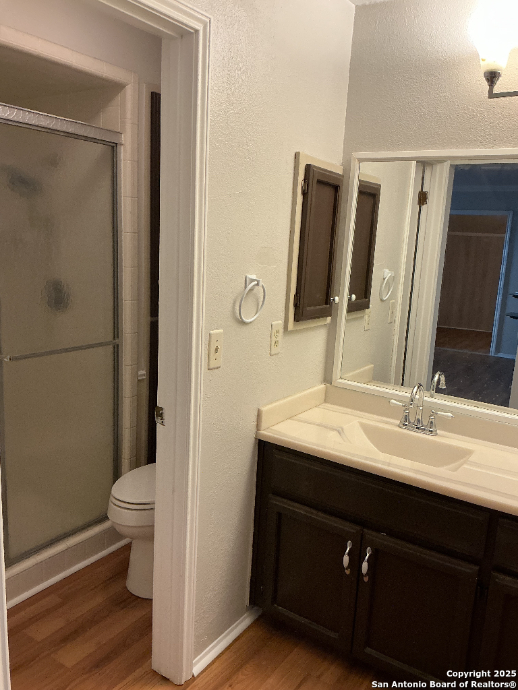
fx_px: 579
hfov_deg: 48.2
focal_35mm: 29
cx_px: 259
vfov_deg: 61.7
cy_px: 345
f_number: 1.8
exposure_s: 1/60
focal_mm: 3
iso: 100
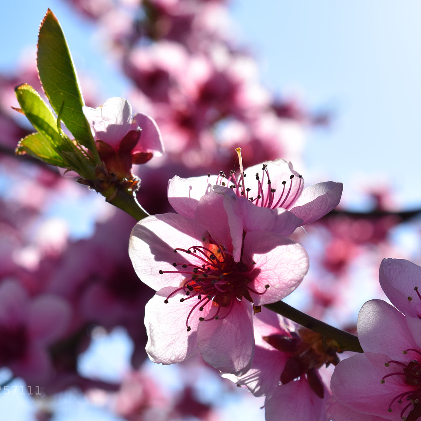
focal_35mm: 92
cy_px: 210
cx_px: 151
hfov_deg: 18.8
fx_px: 1266
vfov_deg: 18.9
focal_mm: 48
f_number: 11
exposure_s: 1/500
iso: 200
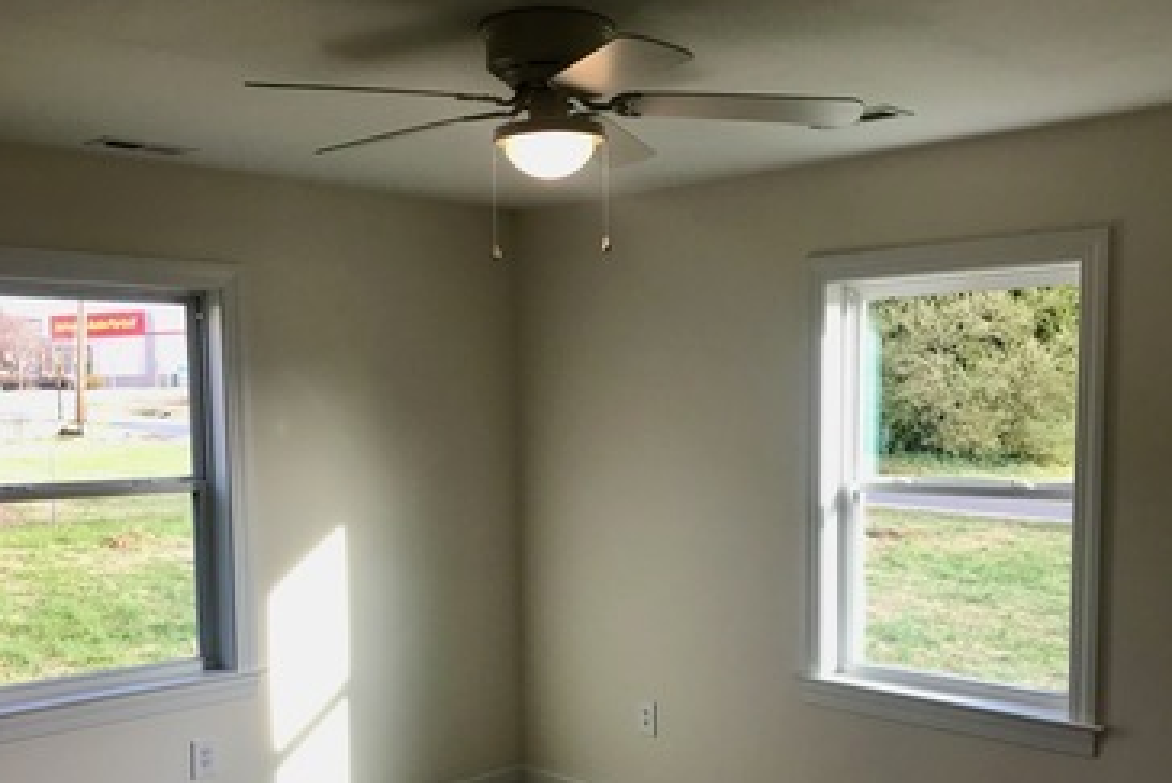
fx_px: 1303
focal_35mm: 40
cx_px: 578
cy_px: 561
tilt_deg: -4.1
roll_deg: -0.1
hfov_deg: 48.4
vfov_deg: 32.9
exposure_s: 1/120
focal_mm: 3.99
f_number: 1.8
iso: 25
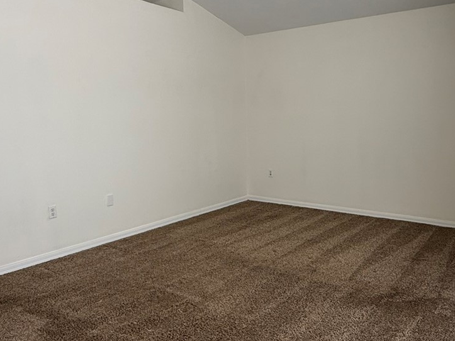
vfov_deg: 45.4
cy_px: 164
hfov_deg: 58.1
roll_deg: +1.2
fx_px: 407
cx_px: 259
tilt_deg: -5.8
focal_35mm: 31
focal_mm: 2.22
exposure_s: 1/99
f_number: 2.2
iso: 80
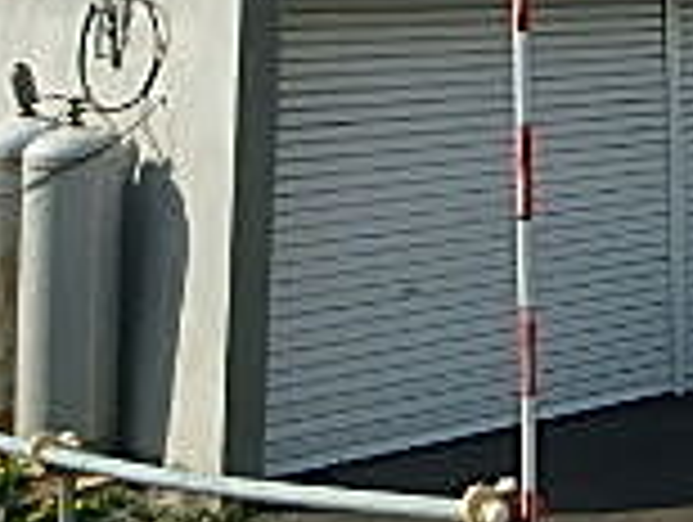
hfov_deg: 21.1
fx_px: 1744
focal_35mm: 87
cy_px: -500
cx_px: 806
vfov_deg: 14.4
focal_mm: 3.7
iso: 125
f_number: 6
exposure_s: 1/400
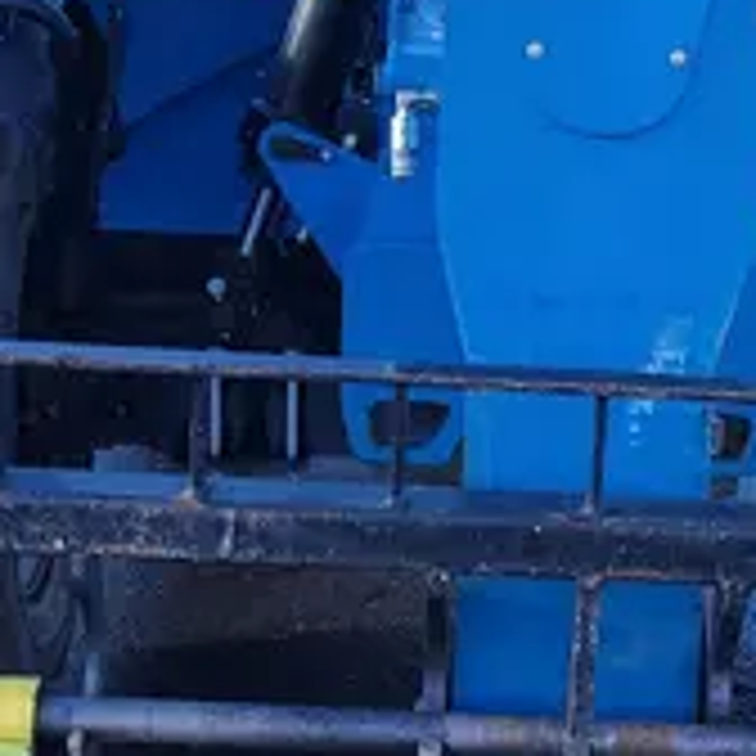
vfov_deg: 17.3
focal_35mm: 100
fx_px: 2471
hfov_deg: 17.3
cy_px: 178
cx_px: 572
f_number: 1.8
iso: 40
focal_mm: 5.4
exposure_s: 1/684
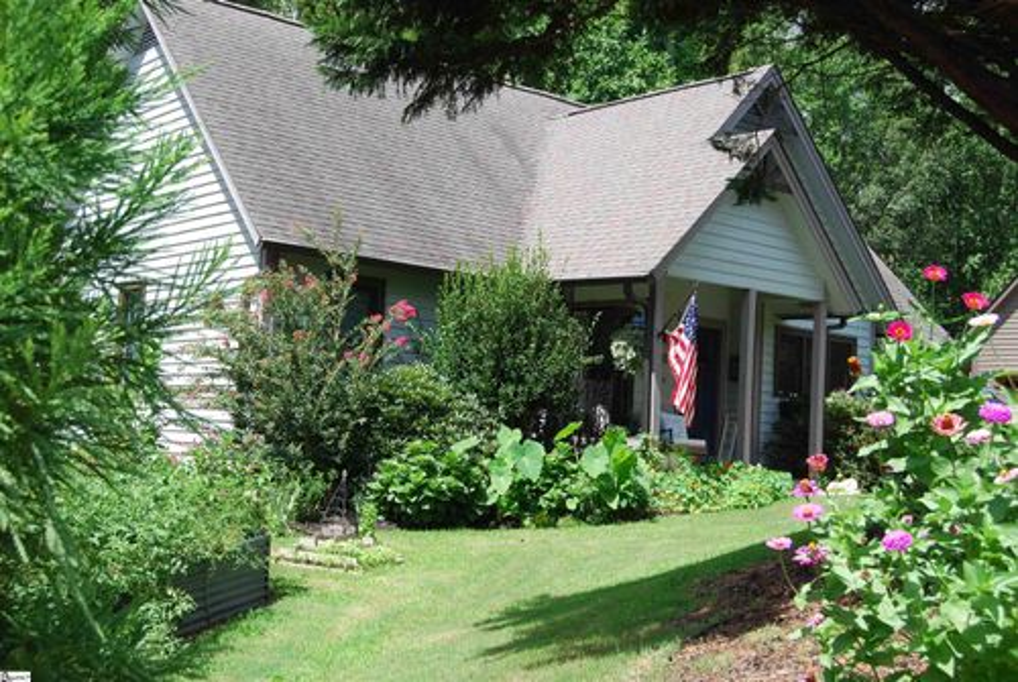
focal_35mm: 46
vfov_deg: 29.0
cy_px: 341
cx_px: 509
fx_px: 1317
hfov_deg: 42.3
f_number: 9
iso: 200
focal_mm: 31
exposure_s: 1/160
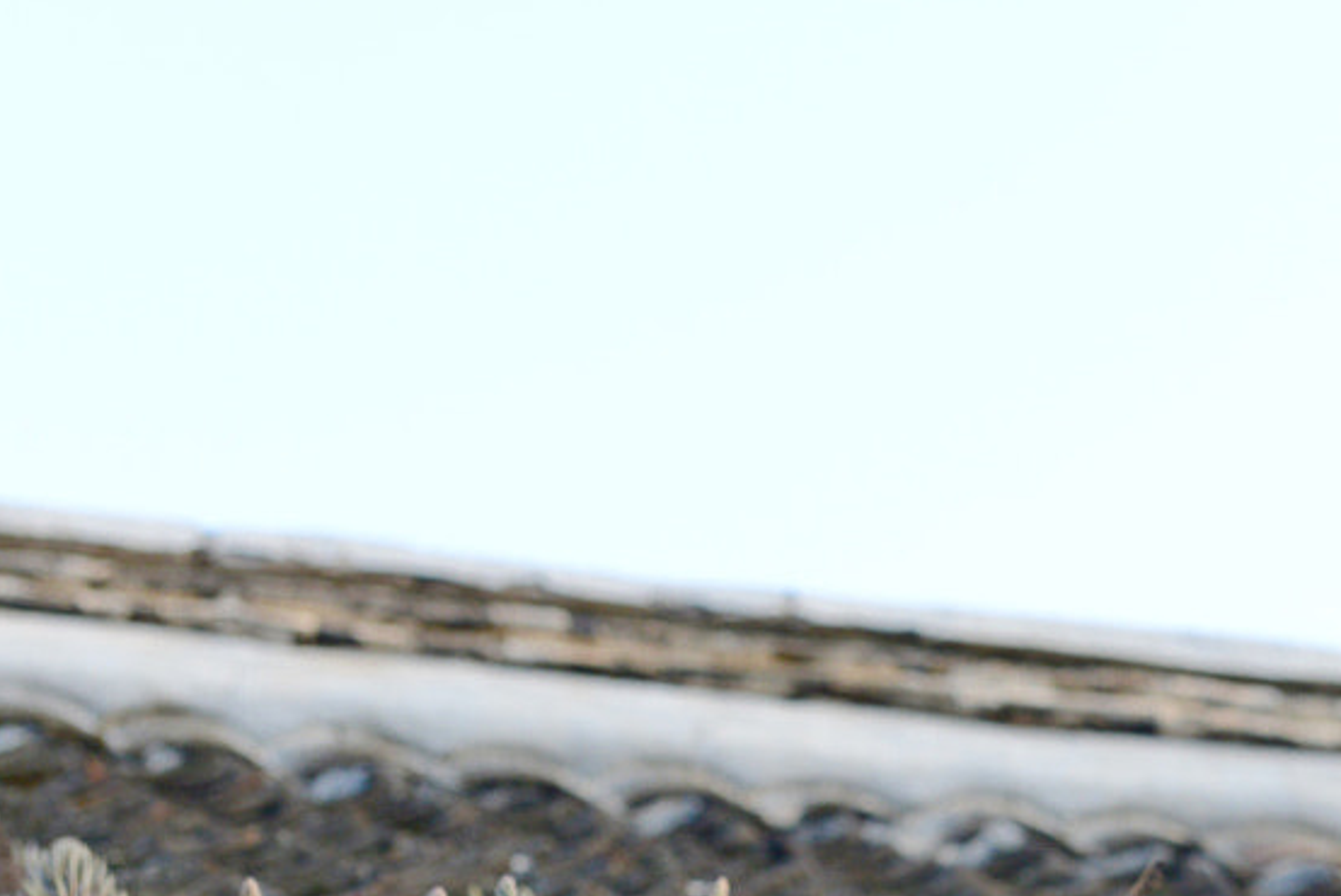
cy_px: 1126
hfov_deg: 10.2
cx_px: 1075
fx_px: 7528
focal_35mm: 202
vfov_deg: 6.8
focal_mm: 70
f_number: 5.6
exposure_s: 1/80
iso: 280
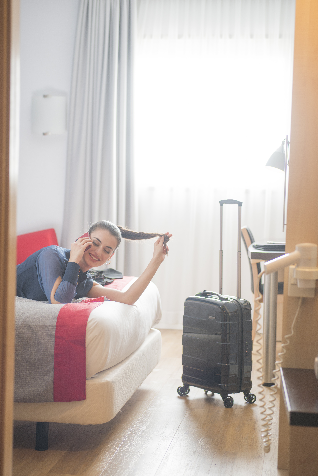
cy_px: 238
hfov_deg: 19.5
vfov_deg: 28.8
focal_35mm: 70
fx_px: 927
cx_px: 159
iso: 160
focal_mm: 70
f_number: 2.8
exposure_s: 1/100
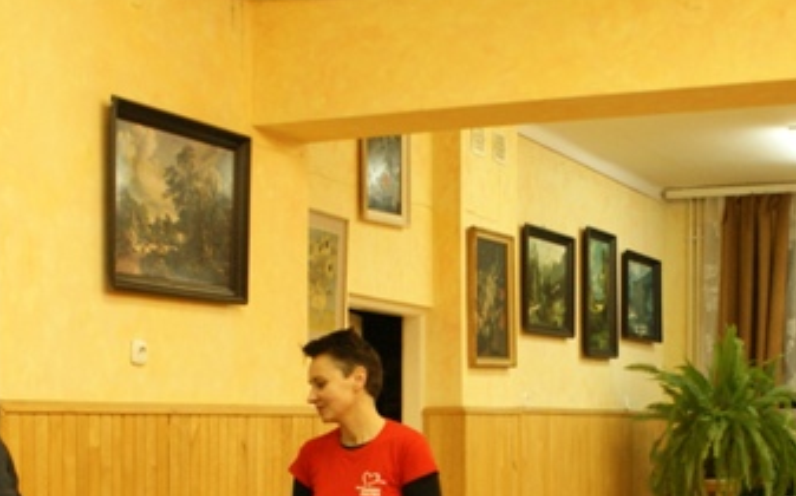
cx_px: 562
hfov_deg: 31.6
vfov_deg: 19.8
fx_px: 1387
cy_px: 477
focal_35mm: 64
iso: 800
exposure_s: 1/50
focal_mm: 22
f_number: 5
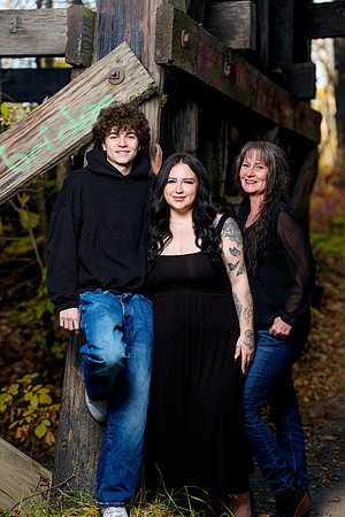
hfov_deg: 14.9
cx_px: 172
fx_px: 1322
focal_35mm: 92
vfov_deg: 22.1
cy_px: 258
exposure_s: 1/200
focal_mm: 92
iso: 250
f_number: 2.8
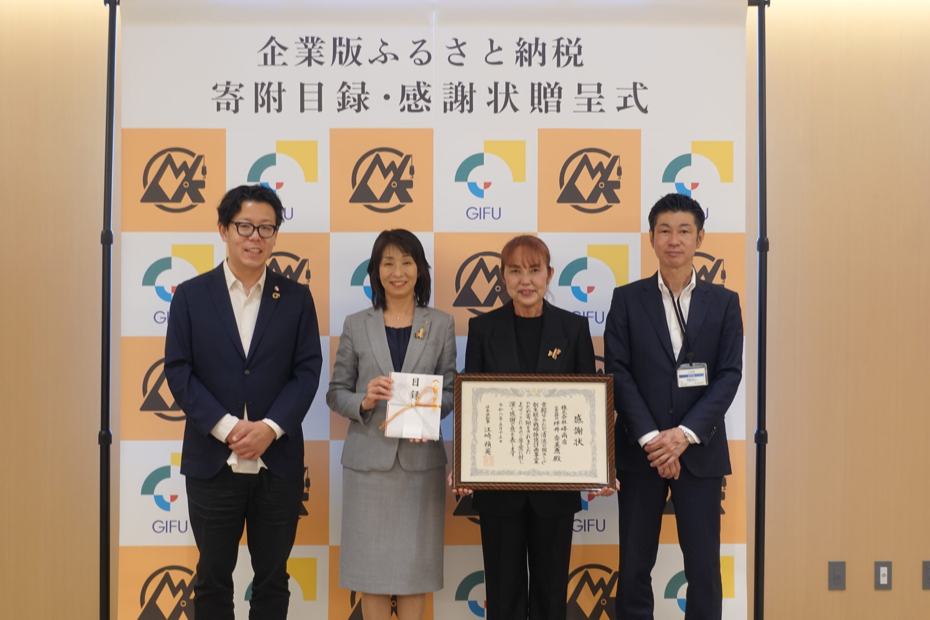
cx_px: 465
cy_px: 310
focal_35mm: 47
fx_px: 1214
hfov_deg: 41.9
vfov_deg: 28.7
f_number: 2.8
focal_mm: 17.59
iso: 160
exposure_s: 1/50
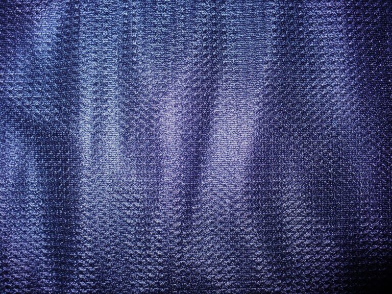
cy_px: 147
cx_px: 196
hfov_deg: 50.1
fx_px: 419
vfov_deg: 38.7
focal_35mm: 37
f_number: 2.8
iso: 100
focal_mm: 6.1
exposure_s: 1/30
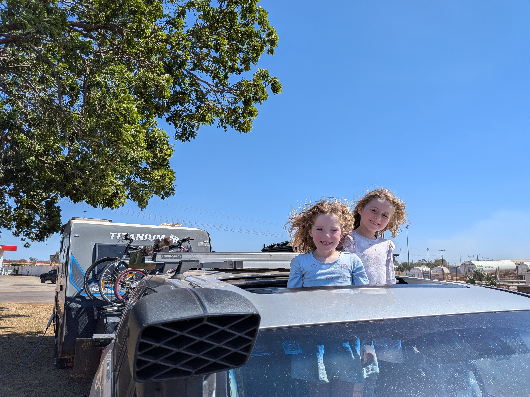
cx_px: 265
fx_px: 367
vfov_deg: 56.8
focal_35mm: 24
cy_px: 198
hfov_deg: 71.6
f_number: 1.7
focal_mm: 4.53
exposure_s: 1/1653
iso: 25
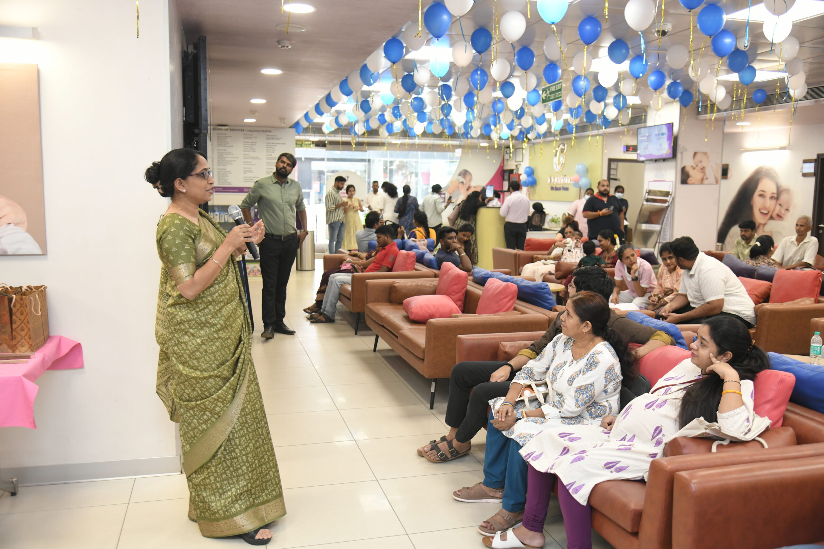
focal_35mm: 30
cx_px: 412
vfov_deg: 43.6
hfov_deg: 61.9
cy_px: 274
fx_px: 687
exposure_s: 1/125
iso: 1600
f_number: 4
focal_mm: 30
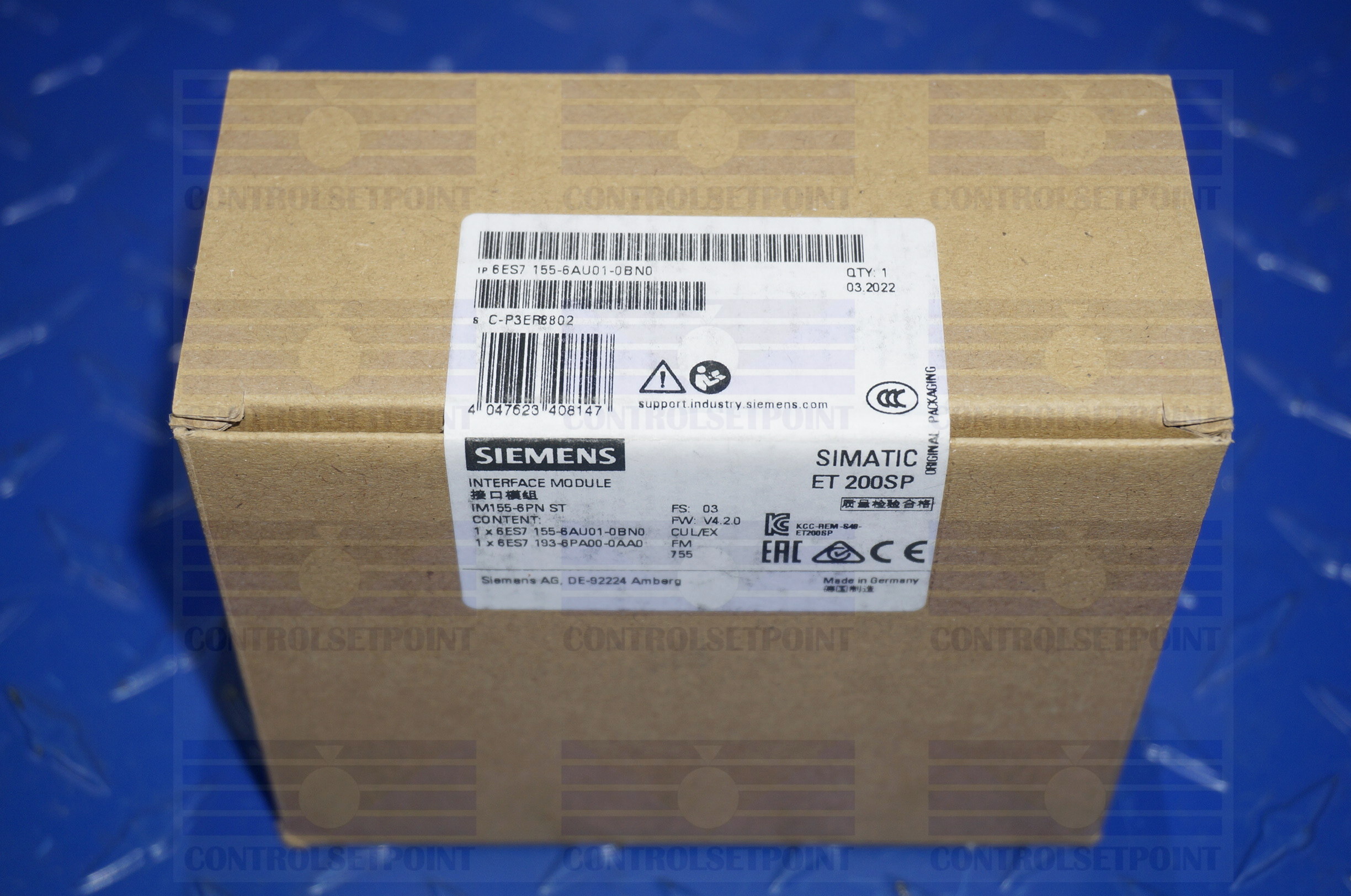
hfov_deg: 35.1
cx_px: 676
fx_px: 2136
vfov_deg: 23.7
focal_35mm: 57
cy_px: 448
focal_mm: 38
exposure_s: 1/60
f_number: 5.6
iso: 250
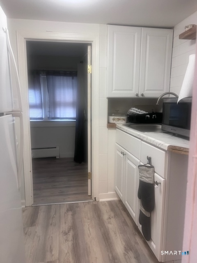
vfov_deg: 67.3
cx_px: 98
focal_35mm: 26
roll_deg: -0.1
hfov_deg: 53.1
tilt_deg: -6.5
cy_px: 132
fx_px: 197
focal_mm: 5.7
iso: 100
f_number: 1.5
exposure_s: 1/60
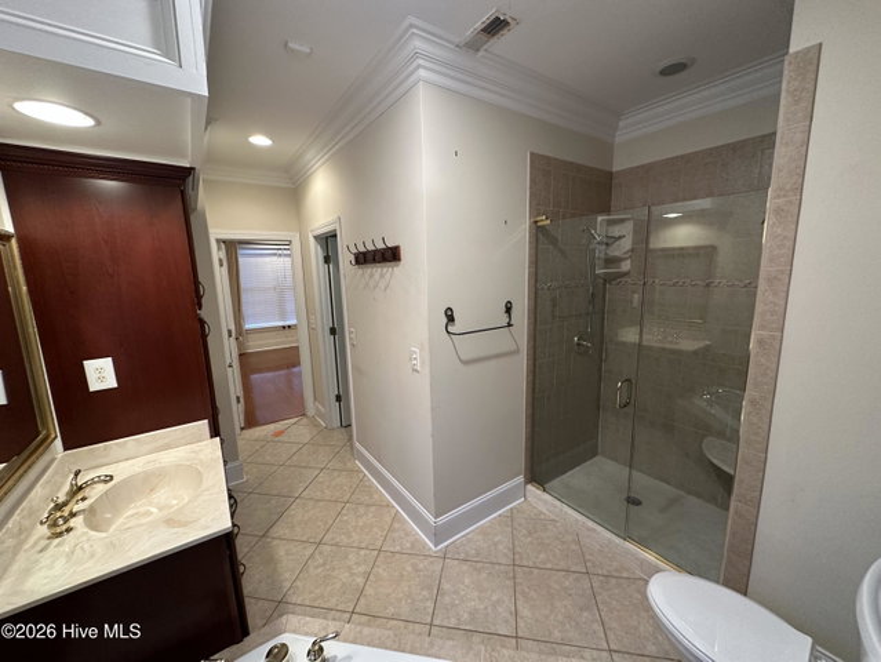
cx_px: 440
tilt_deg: -8.9
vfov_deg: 85.7
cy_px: 331
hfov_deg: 102.0
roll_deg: +1.2
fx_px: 357
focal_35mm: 14
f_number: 2.2
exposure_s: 1/60
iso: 250
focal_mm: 2.22
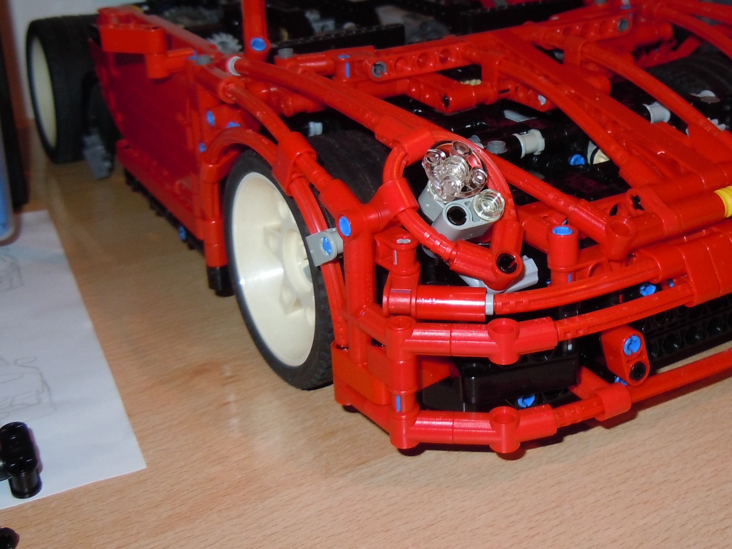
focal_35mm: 49
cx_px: 427
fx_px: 1036
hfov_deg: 38.8
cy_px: 115
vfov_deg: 29.1
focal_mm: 5.4
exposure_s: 1/30
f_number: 3.5
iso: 160
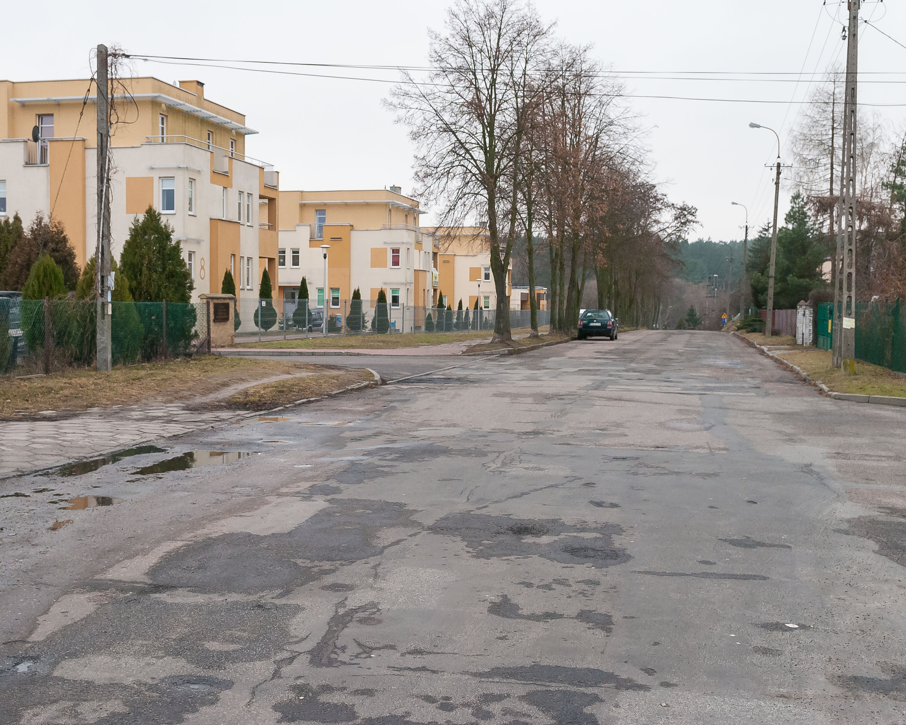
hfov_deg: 41.9
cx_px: 398
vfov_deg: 34.1
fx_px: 1180
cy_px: 363
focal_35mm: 44
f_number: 4
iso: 800
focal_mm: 26
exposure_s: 1/500
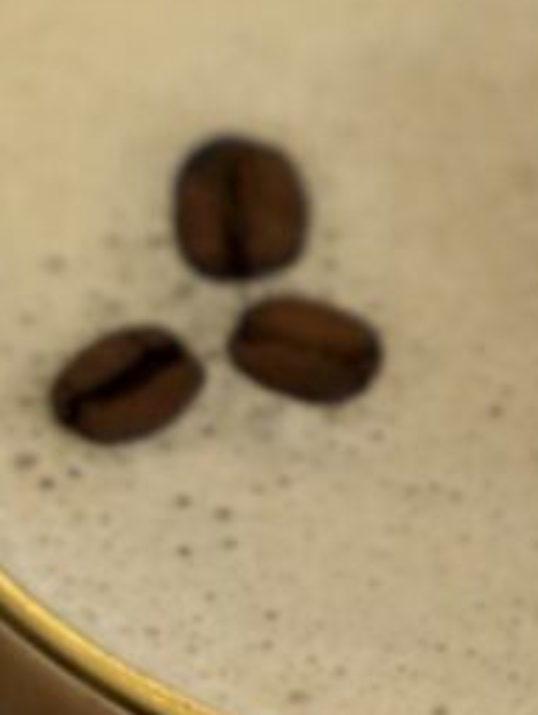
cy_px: 294
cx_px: 681
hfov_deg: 6.8
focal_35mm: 218
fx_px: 4509
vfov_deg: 9.1
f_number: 2.8
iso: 1250
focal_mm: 37.7
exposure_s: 1/80
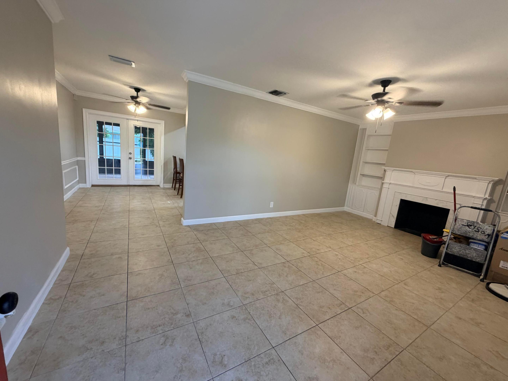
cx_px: 254
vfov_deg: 85.7
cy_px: 190
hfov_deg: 102.1
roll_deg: -5.6
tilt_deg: -10.9
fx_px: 205
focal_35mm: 14
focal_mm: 2.22
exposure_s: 1/60
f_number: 2.2
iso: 200
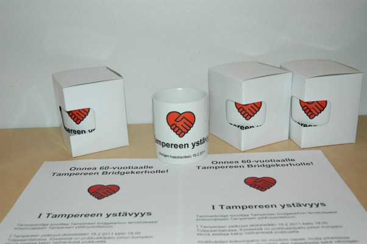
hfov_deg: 45.0
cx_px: 184
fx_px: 443
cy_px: 122
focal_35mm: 44
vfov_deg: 30.8
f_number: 5
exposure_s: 1/80
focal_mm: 29
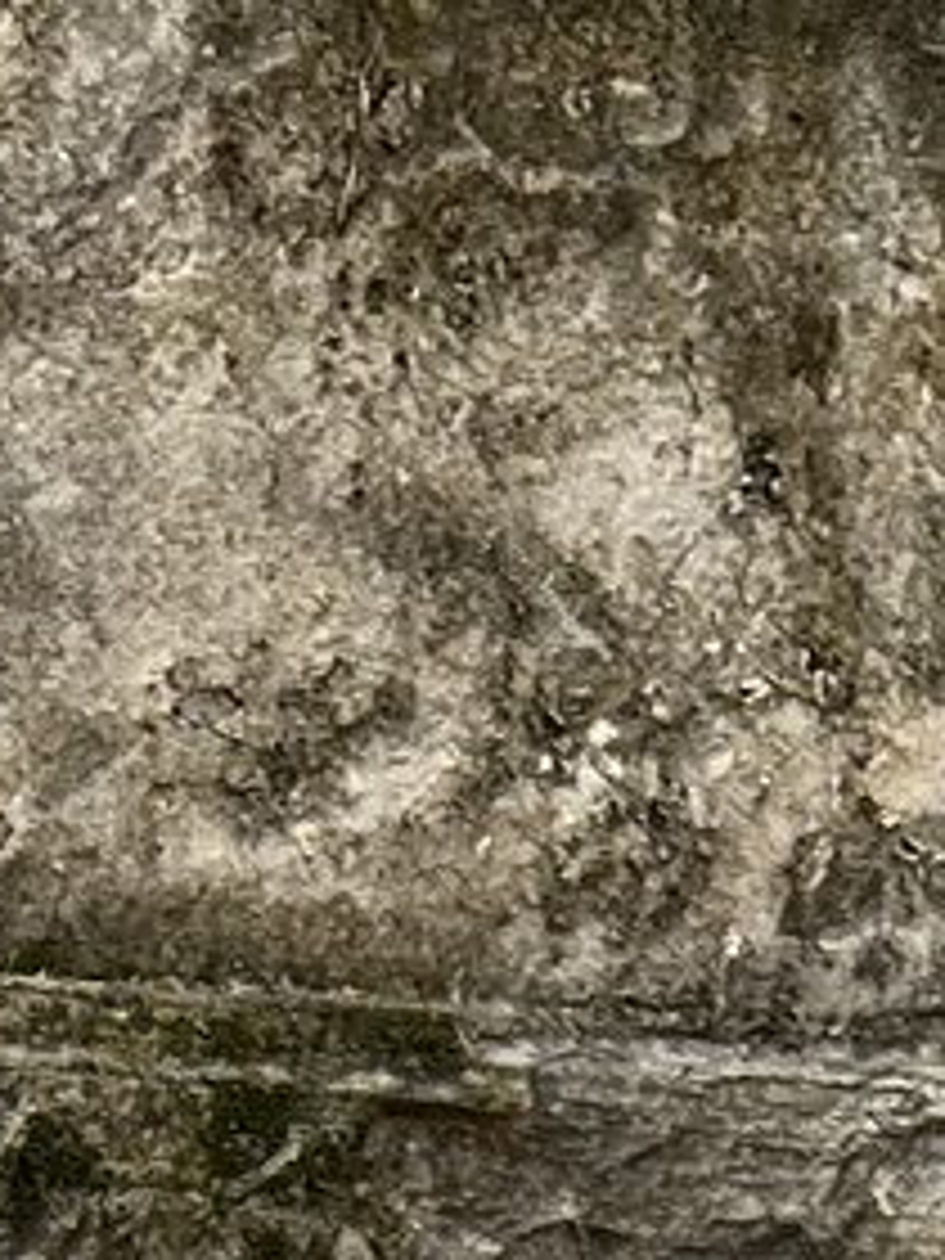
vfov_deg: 9.5
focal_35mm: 186
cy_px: 2952
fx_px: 6770
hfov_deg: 7.9
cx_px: -216
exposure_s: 1/414
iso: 50
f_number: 1.5
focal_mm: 5.7
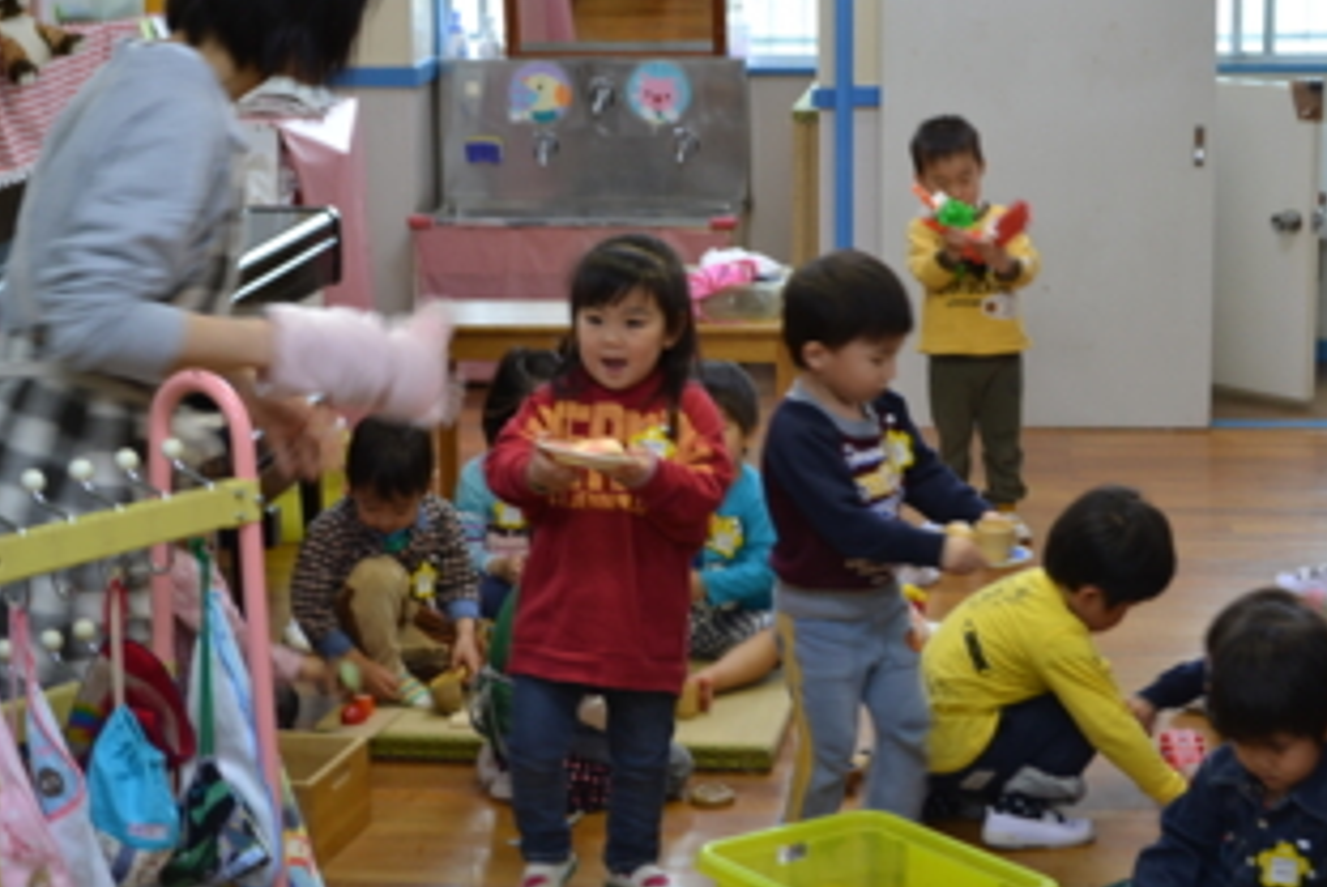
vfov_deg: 16.9
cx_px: 640
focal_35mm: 81
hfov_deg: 25.0
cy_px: 377
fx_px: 2988
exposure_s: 1/20
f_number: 5.3
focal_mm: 42
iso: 400
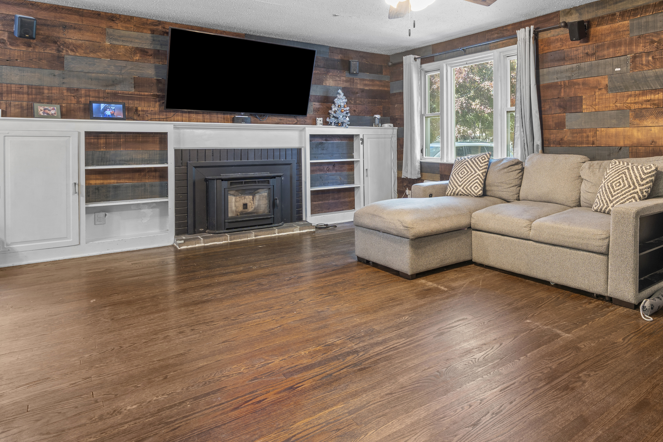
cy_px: 141
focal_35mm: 24
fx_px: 442
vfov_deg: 51.9
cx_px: 484
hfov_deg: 69.6
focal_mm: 16
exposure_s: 4
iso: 250
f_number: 9
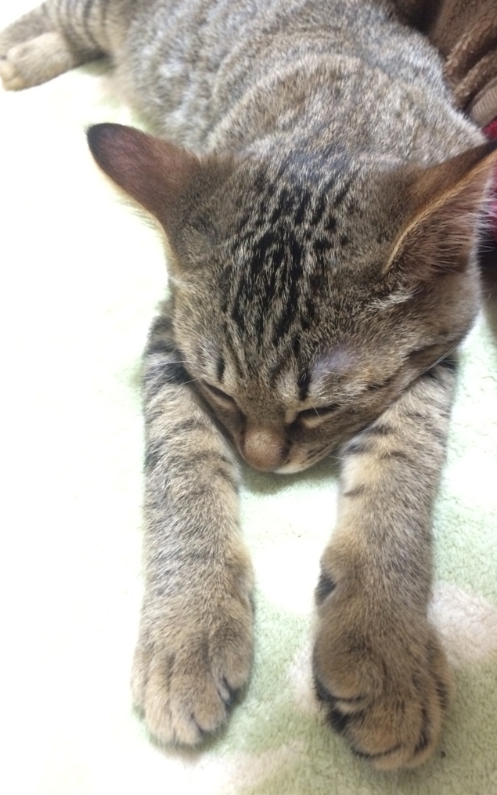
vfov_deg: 61.2
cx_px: 265
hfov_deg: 40.6
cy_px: 398
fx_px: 671
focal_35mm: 31
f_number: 2.2
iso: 320
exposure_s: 1/17
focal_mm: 4.15
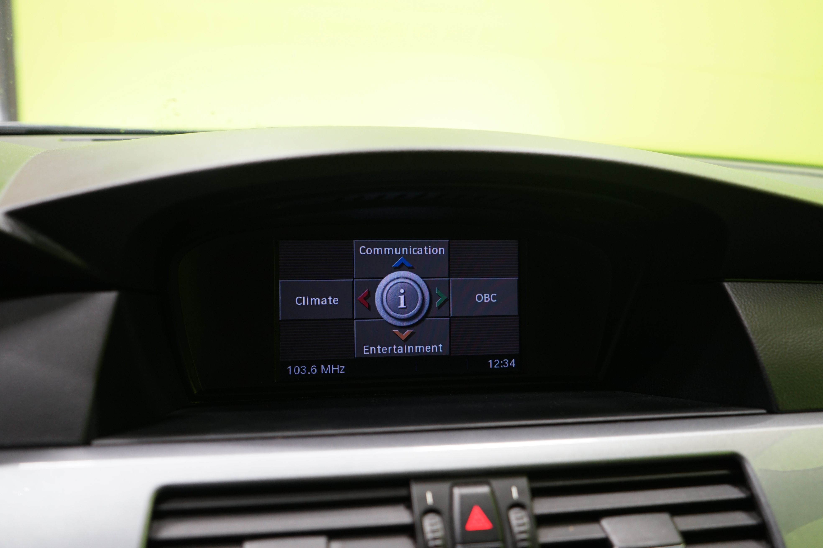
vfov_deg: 35.9
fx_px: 846
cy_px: 274
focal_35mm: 37
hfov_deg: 51.9
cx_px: 412
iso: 800
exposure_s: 1/20
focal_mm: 37
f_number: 4
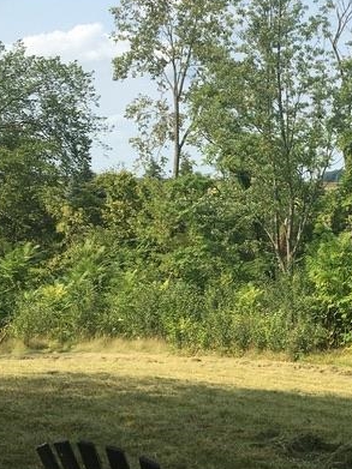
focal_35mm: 76
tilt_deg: -10.3
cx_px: 312
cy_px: 329
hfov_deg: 19.1
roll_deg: -1.1
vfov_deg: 25.5
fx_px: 1031
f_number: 2.2
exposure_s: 1/1399
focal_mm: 4.15
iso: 25
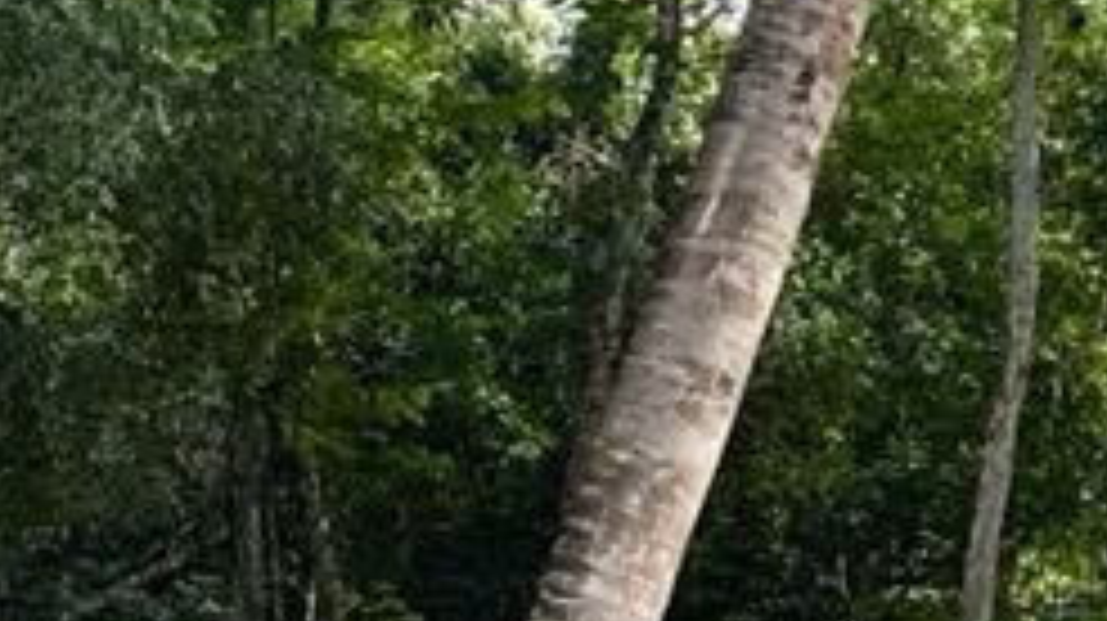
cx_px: 306
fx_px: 5075
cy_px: 1384
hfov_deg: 12.4
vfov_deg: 6.7
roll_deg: -0.6
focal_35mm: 173
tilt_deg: +4.2
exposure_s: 1/156
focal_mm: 5.7
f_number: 1.5
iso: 40
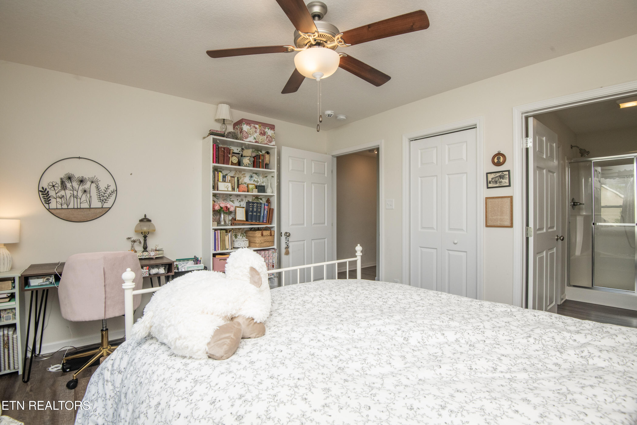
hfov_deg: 96.7
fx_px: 283
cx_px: 318
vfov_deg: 73.7
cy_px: 212
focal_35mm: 16
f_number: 9
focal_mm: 16
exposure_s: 1/250
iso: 400
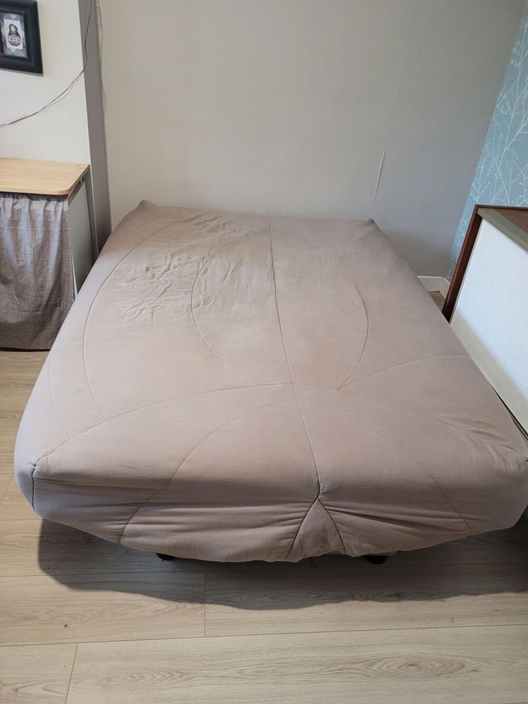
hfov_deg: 53.1
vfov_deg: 67.3
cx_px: 264
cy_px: 352
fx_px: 529
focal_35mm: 26
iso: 500
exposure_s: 1/50
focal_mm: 5.4
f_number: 1.8
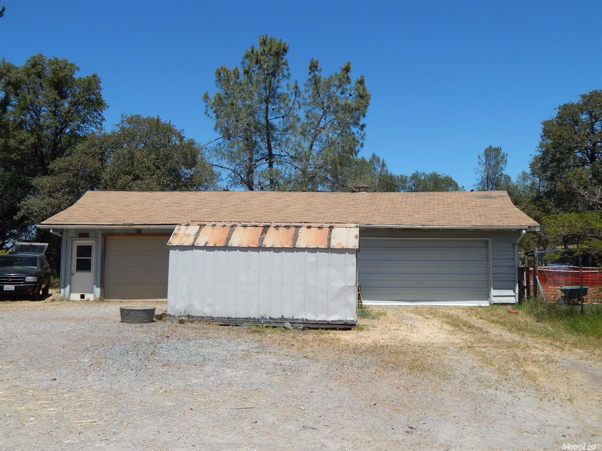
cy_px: 226
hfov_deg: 58.4
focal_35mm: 31
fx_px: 539
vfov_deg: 45.4
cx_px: 301
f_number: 6.5
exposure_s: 1/500
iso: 125
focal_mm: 5.6
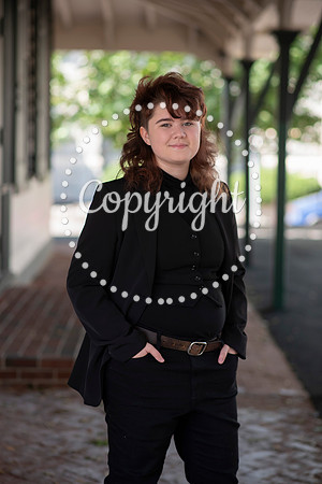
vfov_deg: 23.9
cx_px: 161
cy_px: 242
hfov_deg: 16.1
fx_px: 1140
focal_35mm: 85
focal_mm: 85
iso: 200
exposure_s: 1/320
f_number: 2.5
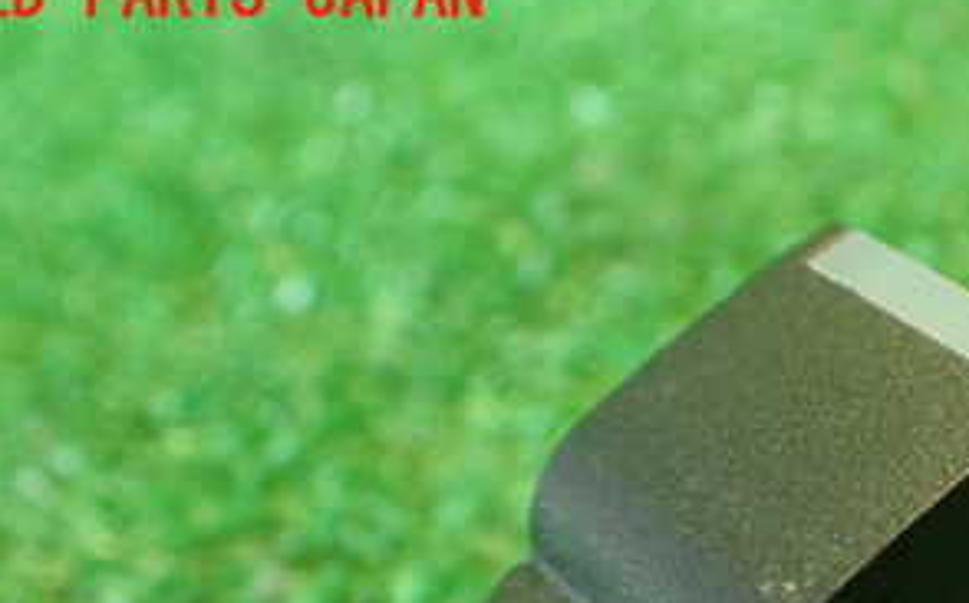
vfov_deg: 19.0
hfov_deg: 30.2
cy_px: 695
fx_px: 1715
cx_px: 873
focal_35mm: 65
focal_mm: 5.4
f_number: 2.3
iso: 400
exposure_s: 1/30
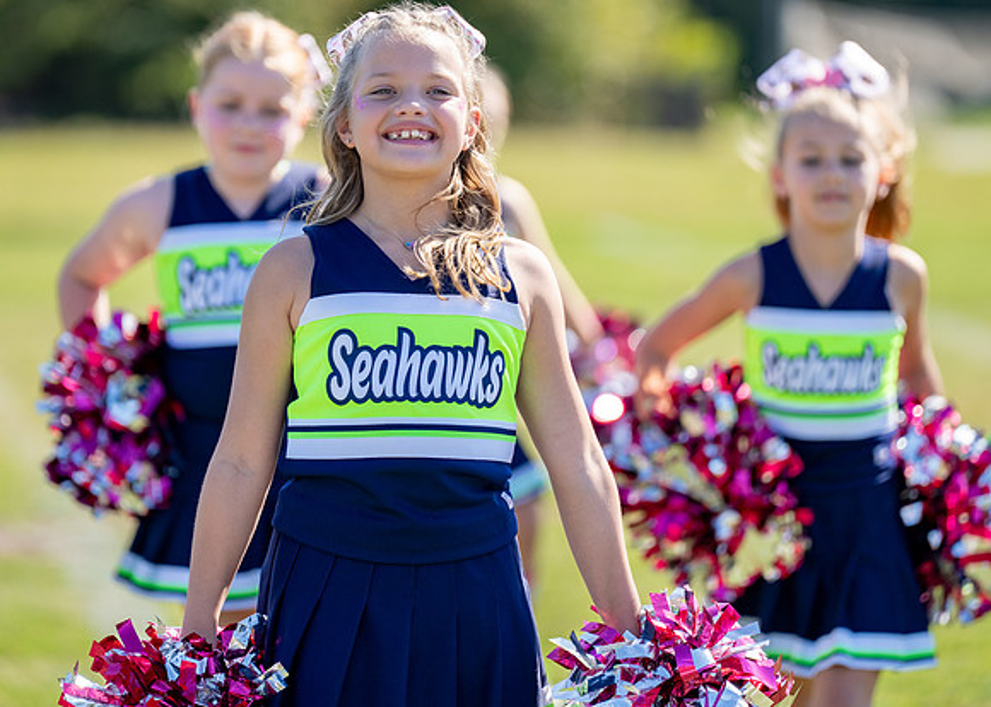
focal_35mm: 285
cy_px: 239
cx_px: 421
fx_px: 8014
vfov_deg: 5.1
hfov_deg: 7.1
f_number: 2.8
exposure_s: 1/2000
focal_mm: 200
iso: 200
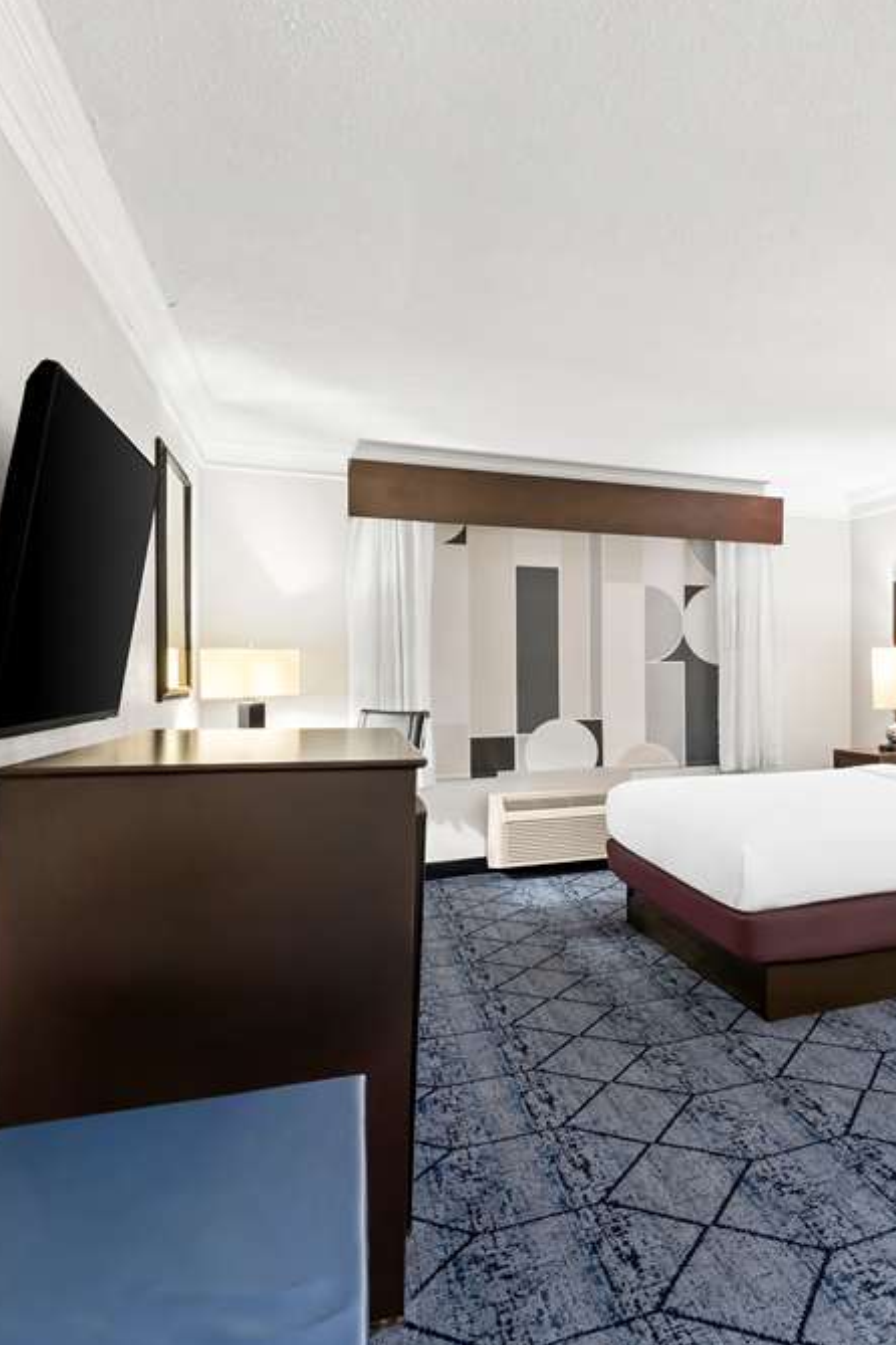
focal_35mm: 26
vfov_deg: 69.4
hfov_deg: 41.2
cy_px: 672
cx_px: 950
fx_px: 971
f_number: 8
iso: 800
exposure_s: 3
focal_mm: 17
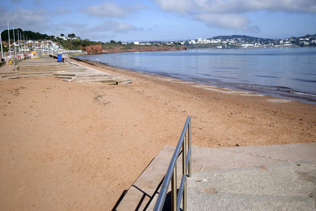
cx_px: 158
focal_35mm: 40
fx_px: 355
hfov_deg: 47.9
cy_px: 106
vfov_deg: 33.0
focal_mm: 27
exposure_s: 1/2500
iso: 200
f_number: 4
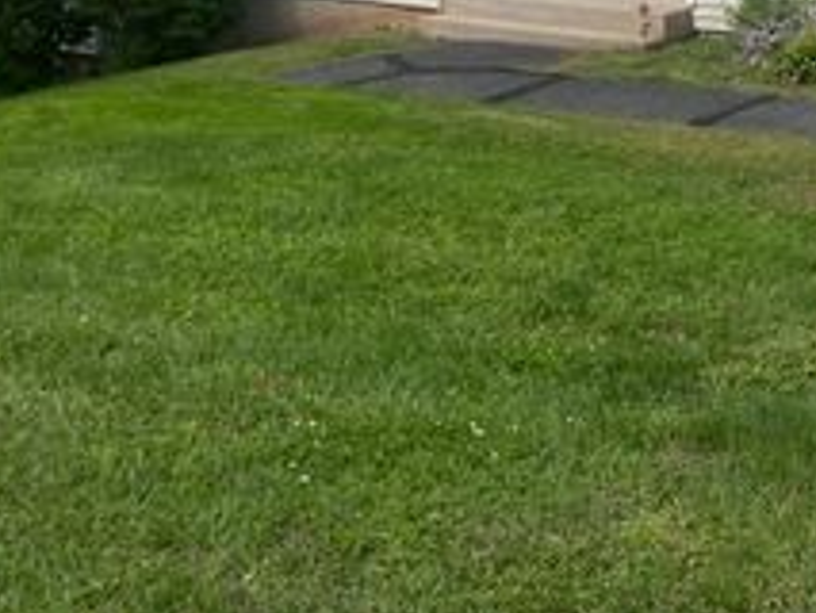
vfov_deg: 22.5
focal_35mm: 61
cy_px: -86
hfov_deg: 28.6
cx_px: 904
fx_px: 1439
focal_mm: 4.25
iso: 32
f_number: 1.8
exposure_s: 1/2183
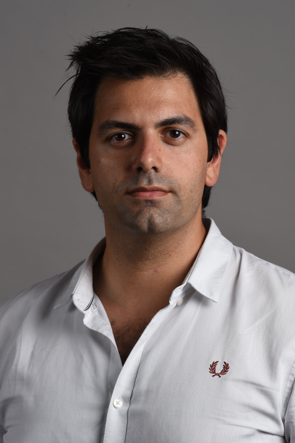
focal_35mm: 130
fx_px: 1598
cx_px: 148
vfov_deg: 15.8
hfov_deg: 10.5
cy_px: 222
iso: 200
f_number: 11
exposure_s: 1/125
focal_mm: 130
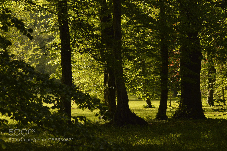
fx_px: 945
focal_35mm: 150
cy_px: 76
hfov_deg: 13.7
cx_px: 114
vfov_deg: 9.1
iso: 1600
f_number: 5
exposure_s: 1/4000
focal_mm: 100
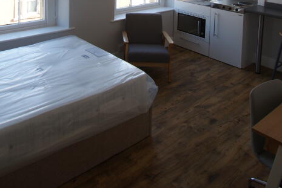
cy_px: 15
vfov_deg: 37.2
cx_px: 107
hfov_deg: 56.5
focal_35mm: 33
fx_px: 259
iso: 100
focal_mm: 10
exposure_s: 1/50
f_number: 5
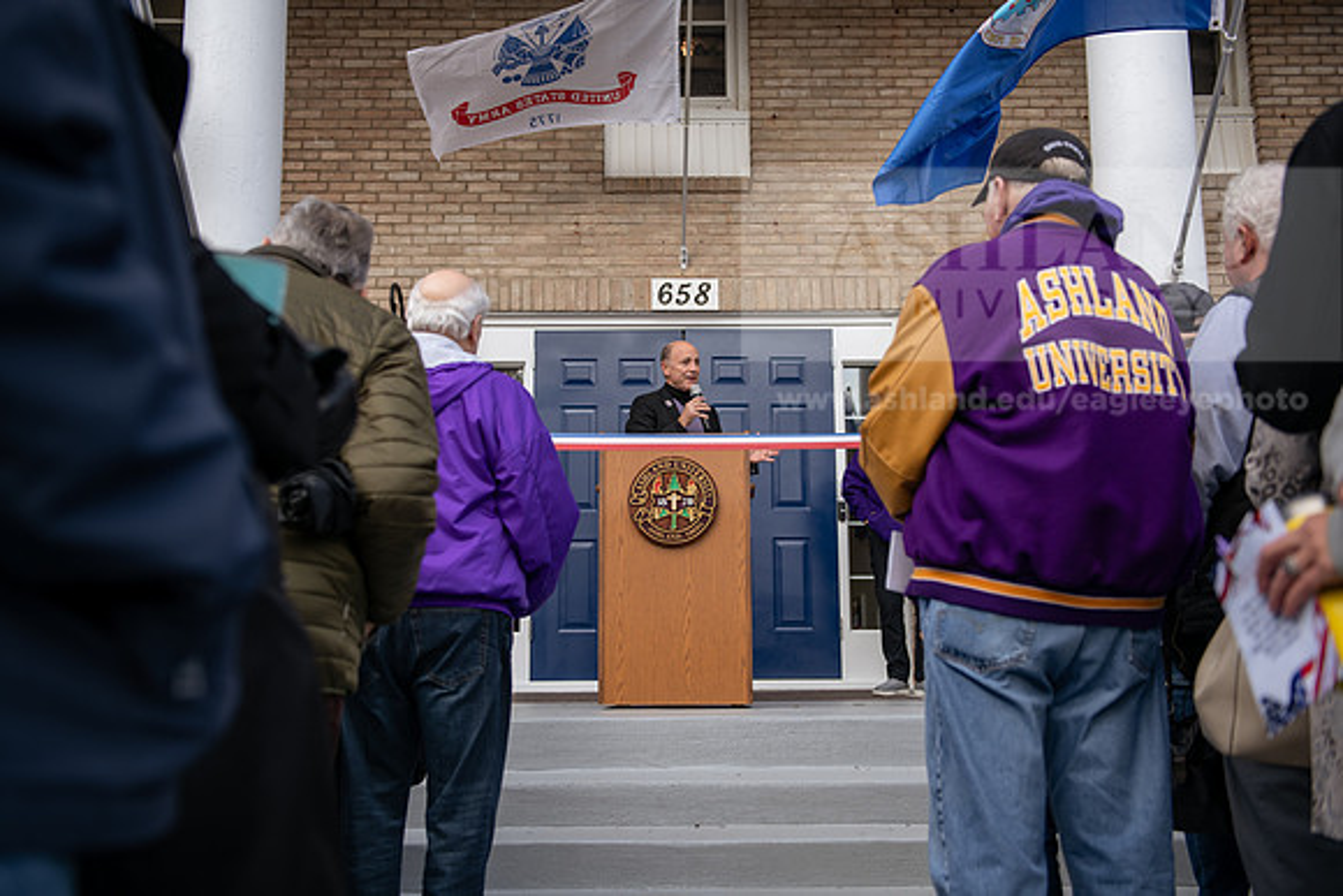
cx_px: 672
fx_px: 1343
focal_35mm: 36
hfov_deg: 53.1
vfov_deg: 36.9
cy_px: 448
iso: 125
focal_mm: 36
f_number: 3.2
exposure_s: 1/400
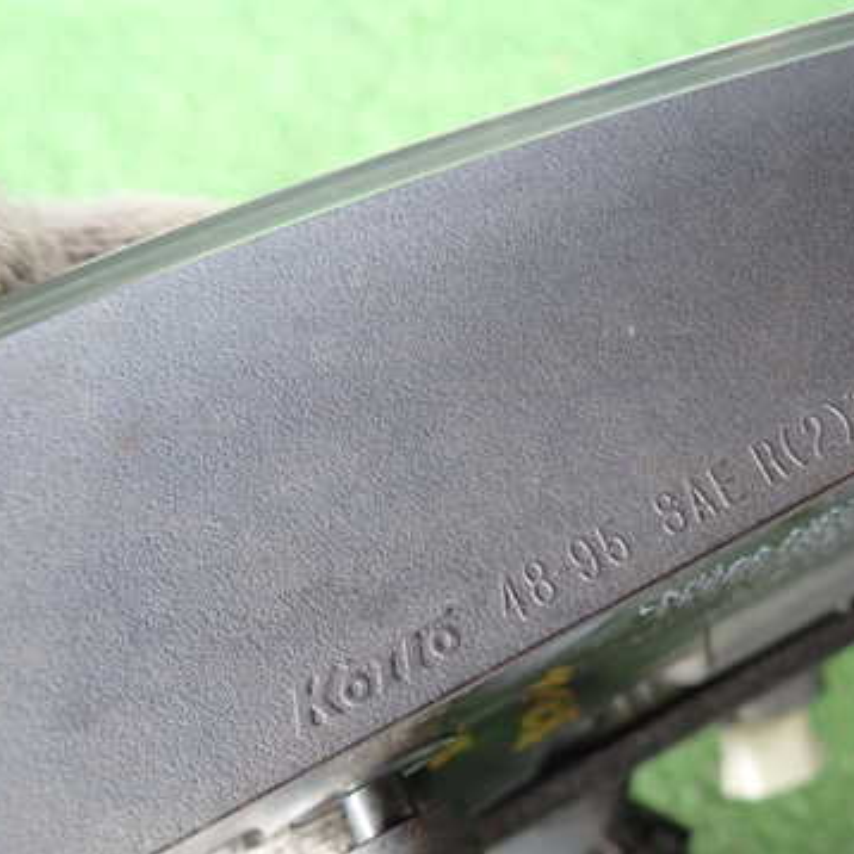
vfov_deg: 44.9
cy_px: 439
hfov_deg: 42.9
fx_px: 1033
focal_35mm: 37
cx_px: 685
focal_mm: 4.5
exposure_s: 1/30
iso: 200
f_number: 2
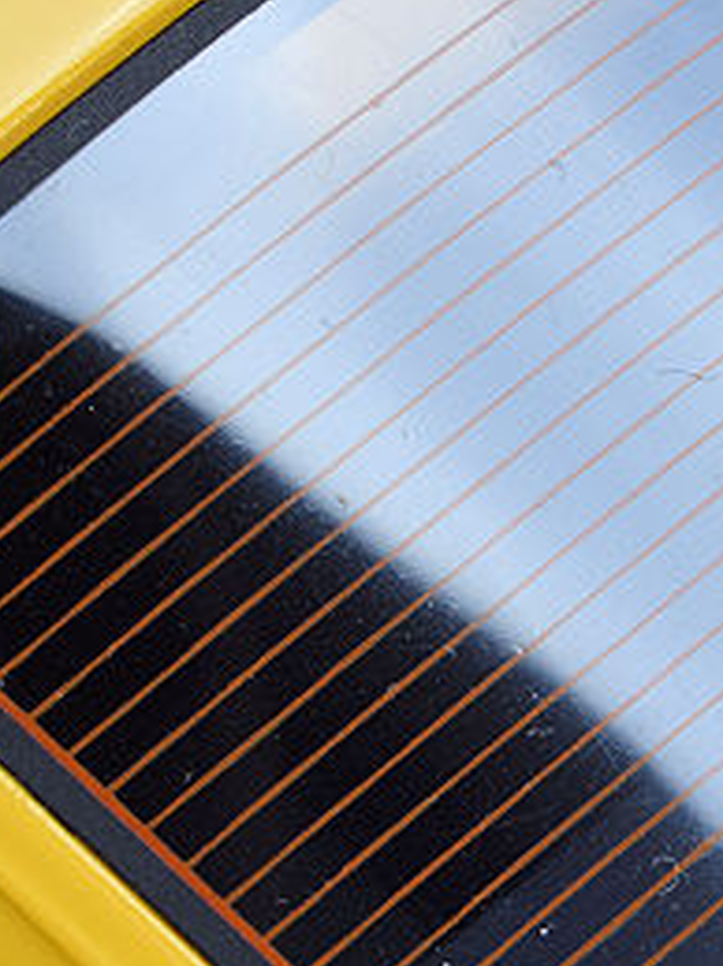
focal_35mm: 223
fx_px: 6215
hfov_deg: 6.4
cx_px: 1726
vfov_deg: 8.8
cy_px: 1240
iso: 100
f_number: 20
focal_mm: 40
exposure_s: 1/3
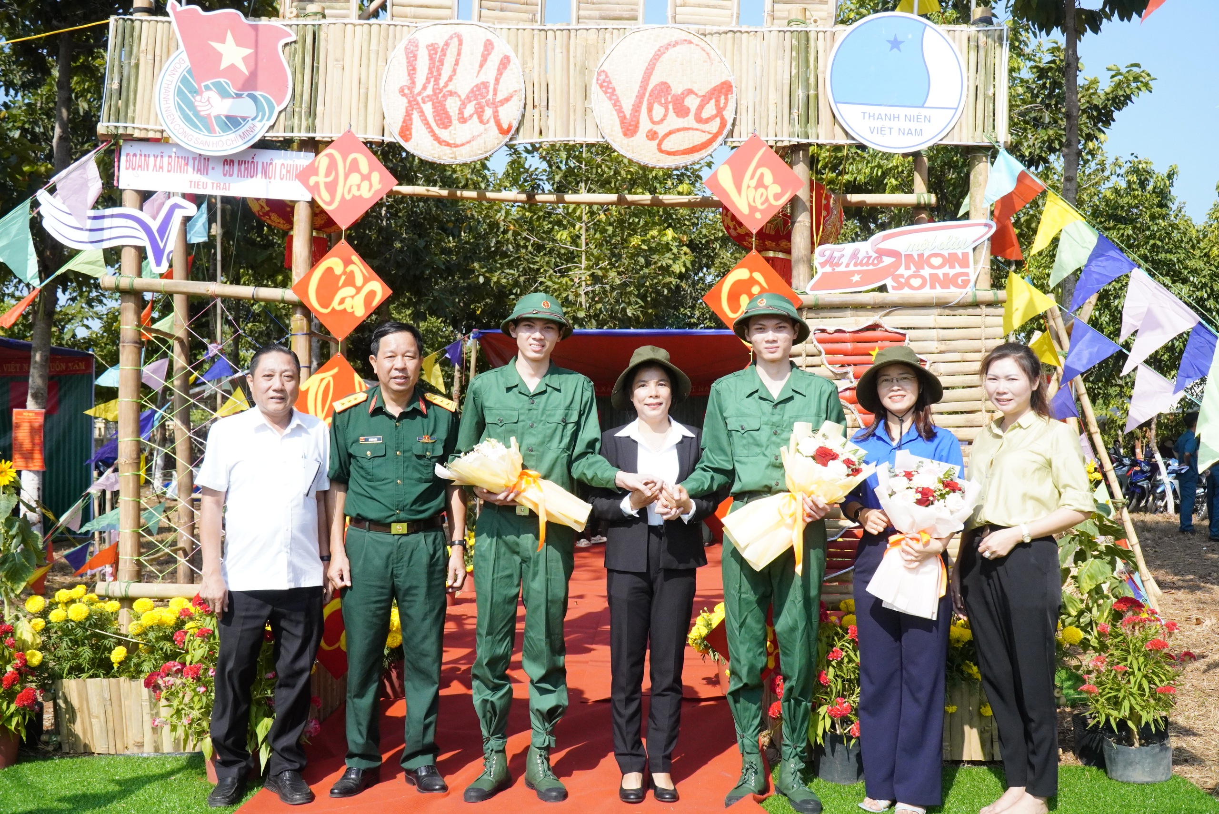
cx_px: 610
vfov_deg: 40.0
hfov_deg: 57.2
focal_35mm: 33
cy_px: 407
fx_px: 1118
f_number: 6.3
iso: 2000
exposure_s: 1/4000
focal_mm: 22
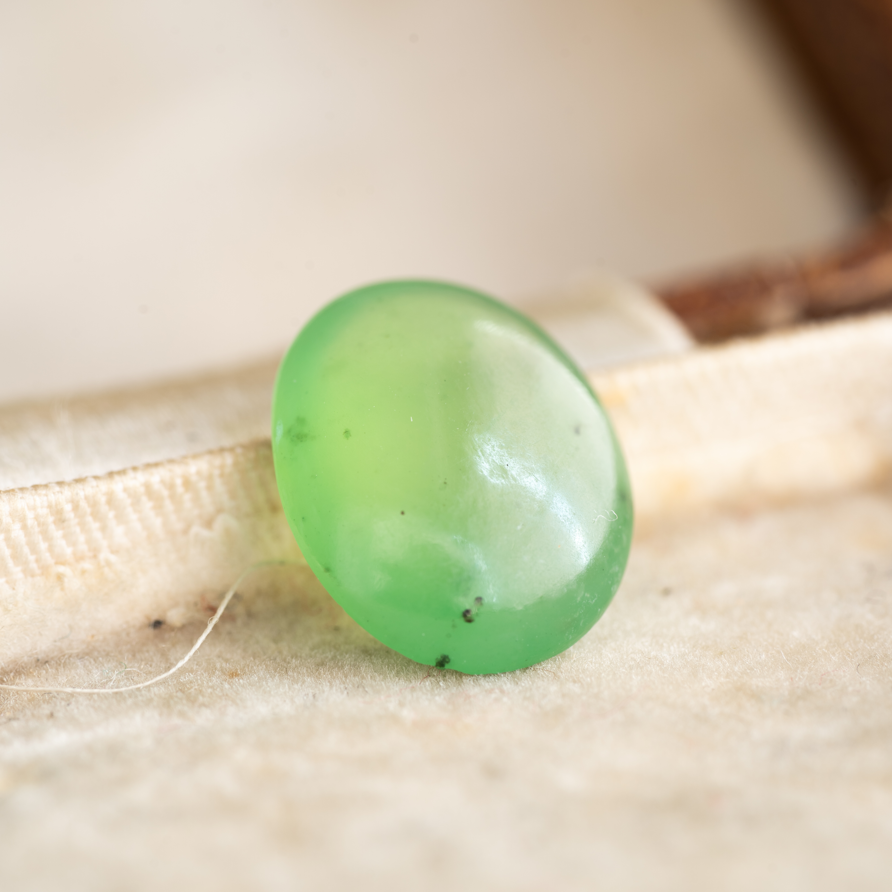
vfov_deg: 15.2
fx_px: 3353
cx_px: 445
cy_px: 466
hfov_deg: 15.2
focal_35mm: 115
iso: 100
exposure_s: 1/6
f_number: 6.3
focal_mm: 90
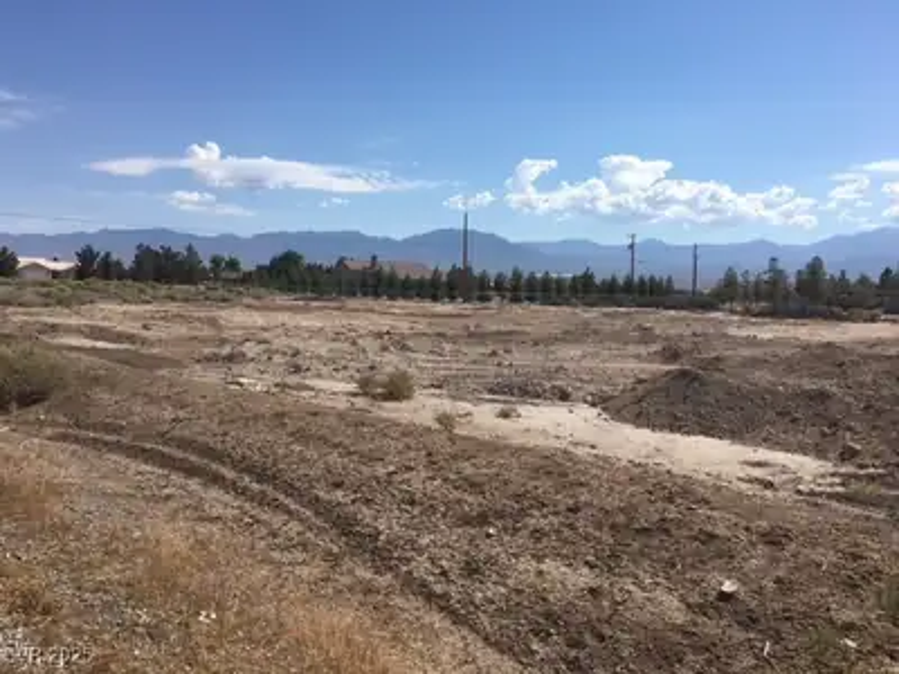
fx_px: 753
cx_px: 450
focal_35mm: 29
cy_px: 337
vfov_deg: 48.2
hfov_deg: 61.7
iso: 25
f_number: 2.2
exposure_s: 1/2404
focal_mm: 4.15
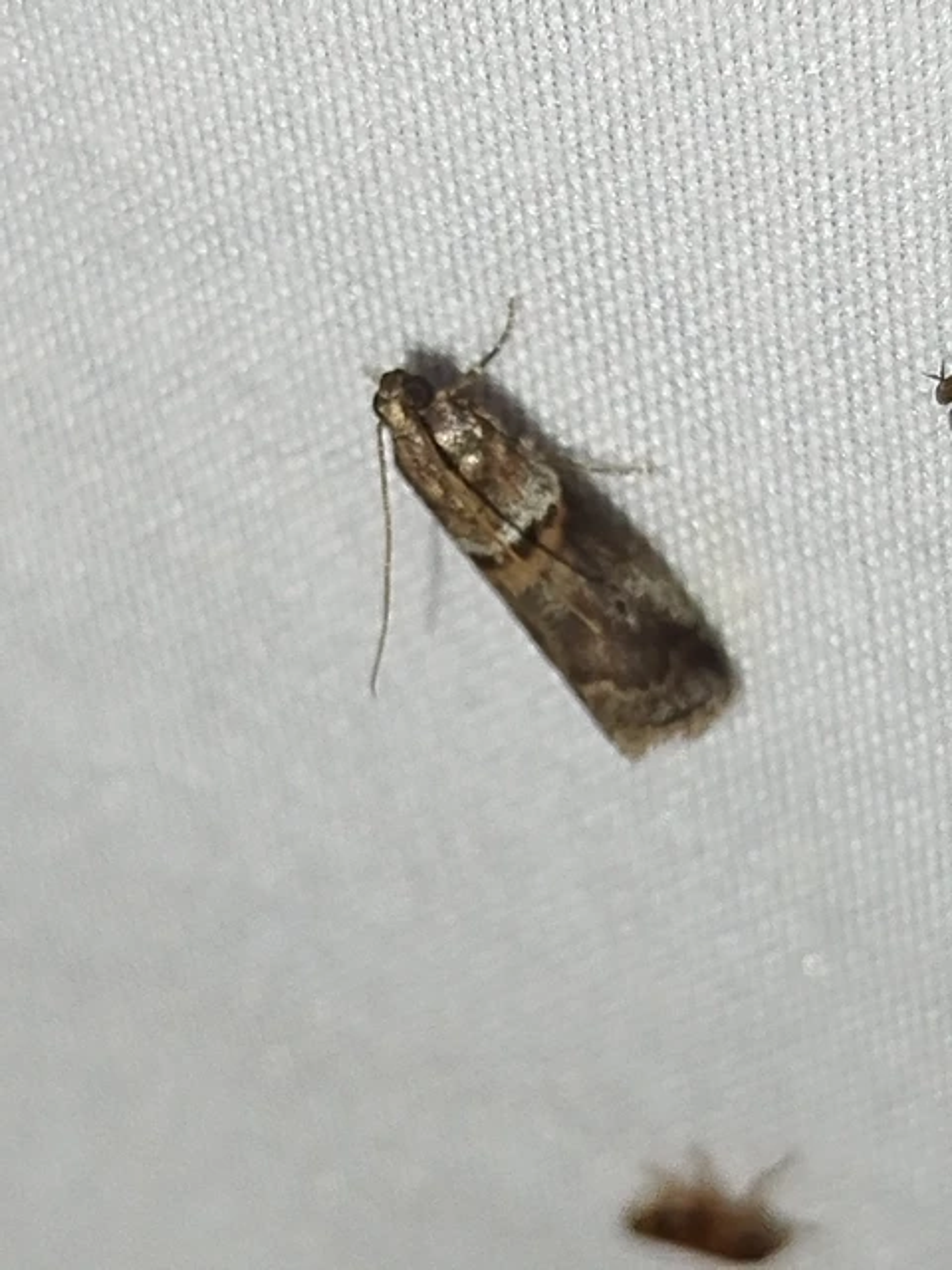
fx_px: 4290
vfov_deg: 16.8
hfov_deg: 12.7
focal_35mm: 117
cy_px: 635
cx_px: 476
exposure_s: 1/50
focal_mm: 5.31
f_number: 1.7
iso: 80
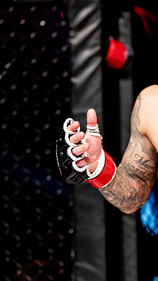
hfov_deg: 8.2
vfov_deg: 14.7
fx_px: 1088
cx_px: 216
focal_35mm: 146
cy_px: 139
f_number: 2.8
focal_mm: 85
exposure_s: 1/640
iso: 2500
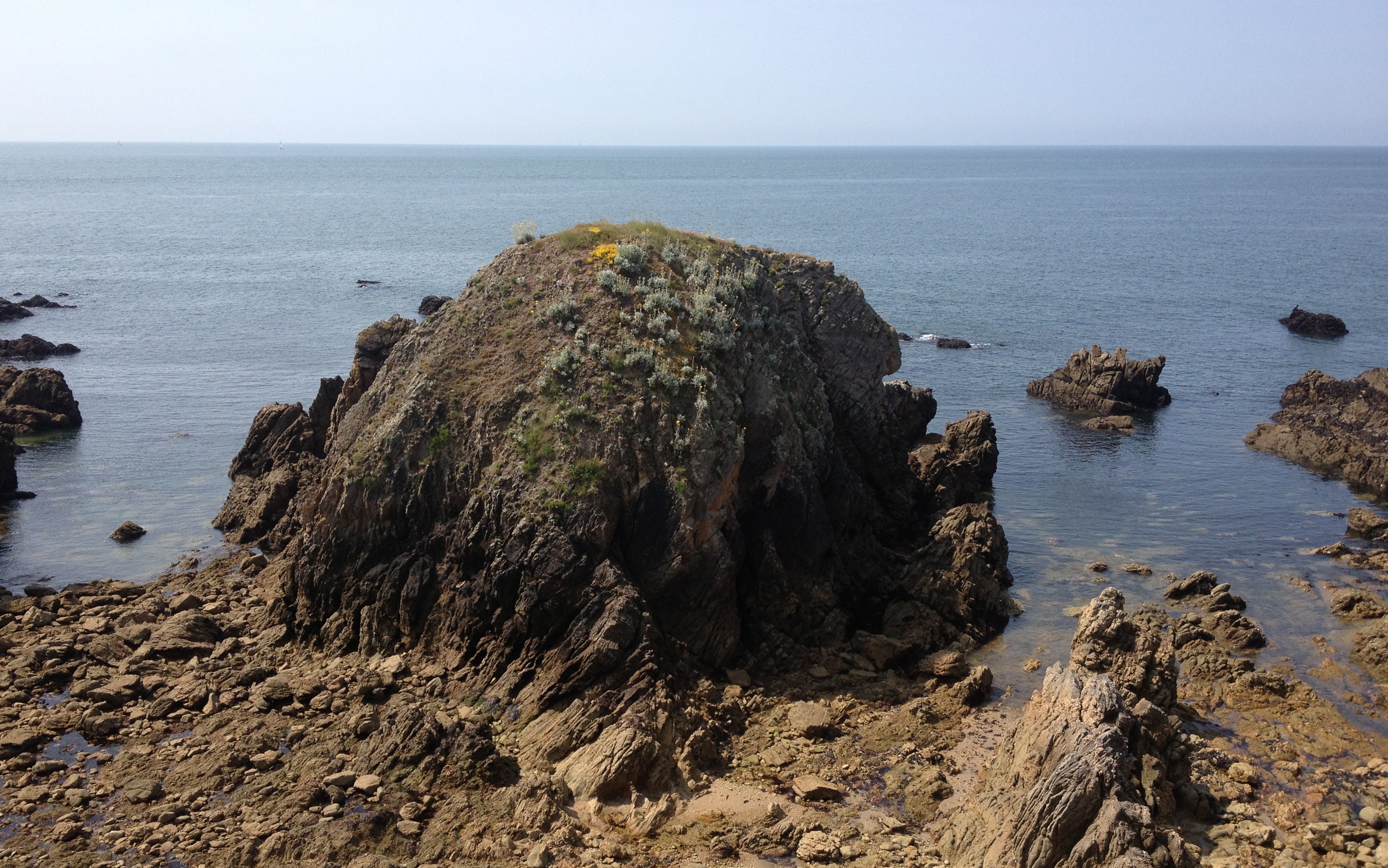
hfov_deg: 51.5
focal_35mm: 38
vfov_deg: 33.5
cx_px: 681
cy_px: 484
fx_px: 1437
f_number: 2.4
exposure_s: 1/1346
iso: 50
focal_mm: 4.28
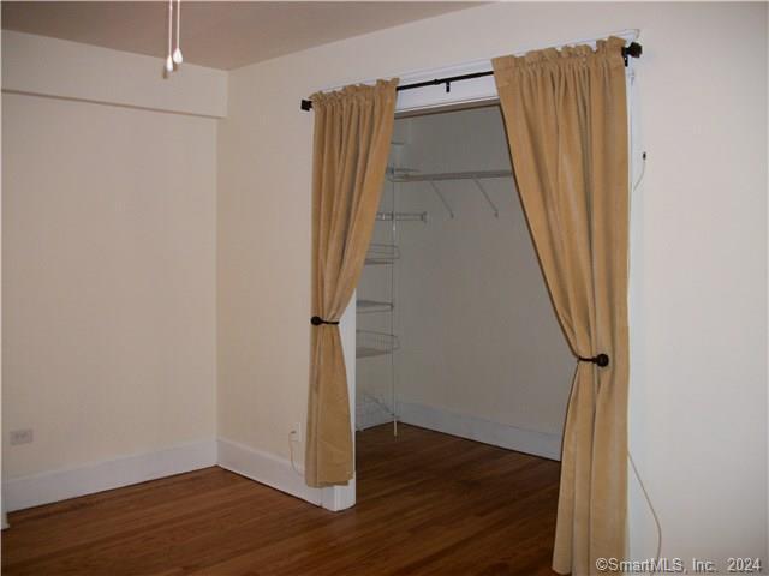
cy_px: 288
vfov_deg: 44.2
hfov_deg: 56.8
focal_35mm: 32
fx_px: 711
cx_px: 384
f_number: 2.9
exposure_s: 1/30
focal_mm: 5.7
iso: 160
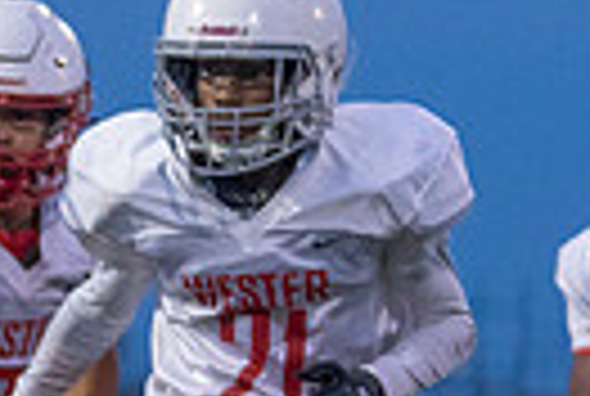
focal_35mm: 732
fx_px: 12024
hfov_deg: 2.8
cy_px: 526
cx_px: -1229
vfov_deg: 1.9
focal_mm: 115
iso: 2500
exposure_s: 1/1250
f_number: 2.8
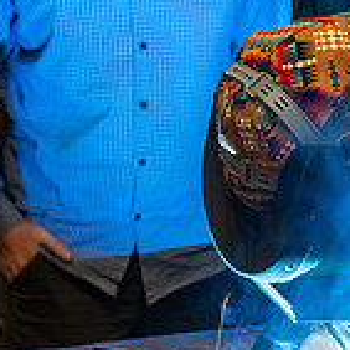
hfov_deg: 11.3
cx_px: 228
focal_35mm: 154
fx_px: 1762
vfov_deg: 11.3
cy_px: 304
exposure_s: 1/13
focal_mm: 44
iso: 64
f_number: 5
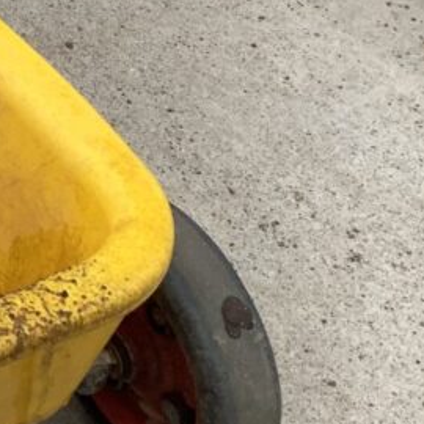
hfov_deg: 12.7
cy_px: -215
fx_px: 1691
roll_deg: +4.6
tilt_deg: -28.2
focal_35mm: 122
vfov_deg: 13.5
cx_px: -394
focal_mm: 3.3
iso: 25
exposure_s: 1/867
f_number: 2.4
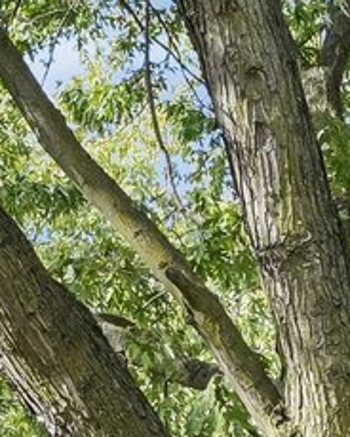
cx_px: -1002
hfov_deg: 5.8
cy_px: 358
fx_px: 2981
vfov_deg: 8.4
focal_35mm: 230
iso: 100
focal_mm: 27.5
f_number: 8
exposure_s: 1/160
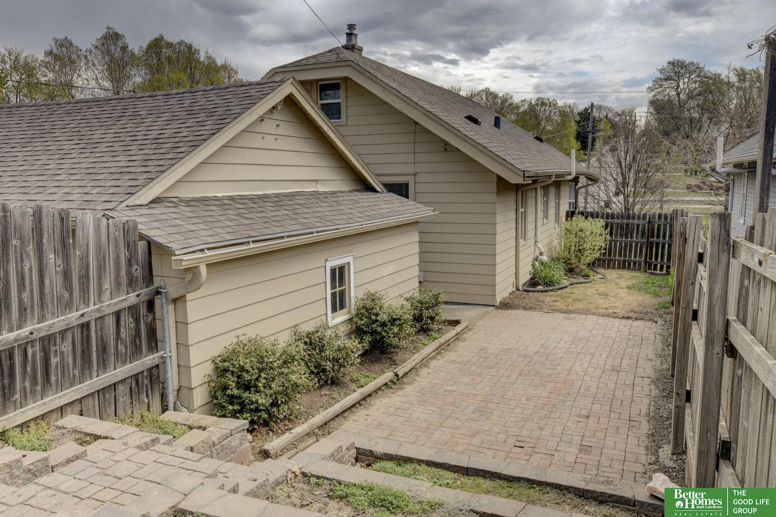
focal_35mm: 27
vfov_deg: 47.9
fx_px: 582
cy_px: 258
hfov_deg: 67.4
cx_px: 388
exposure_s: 1/320
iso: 400
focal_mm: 18
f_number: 8
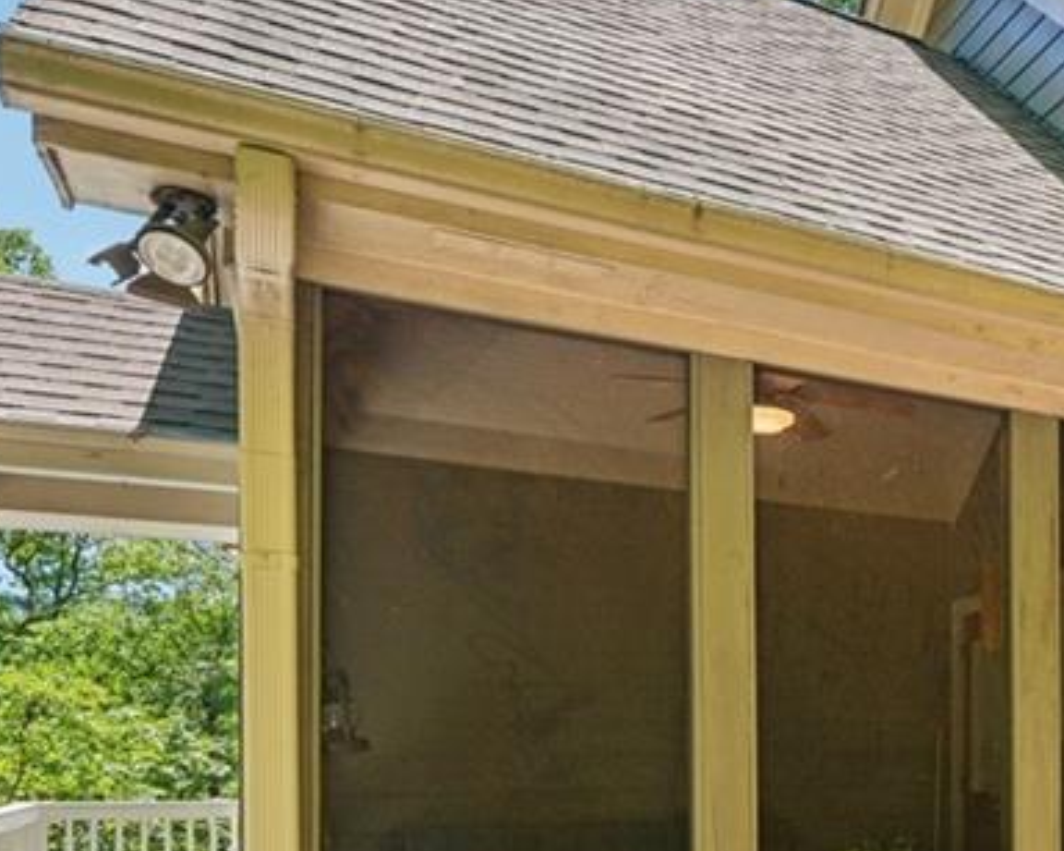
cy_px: 686
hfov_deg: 41.2
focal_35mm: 36
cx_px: 1133
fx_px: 1149
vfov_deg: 39.0
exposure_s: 1/80
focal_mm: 14.6
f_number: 8
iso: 100
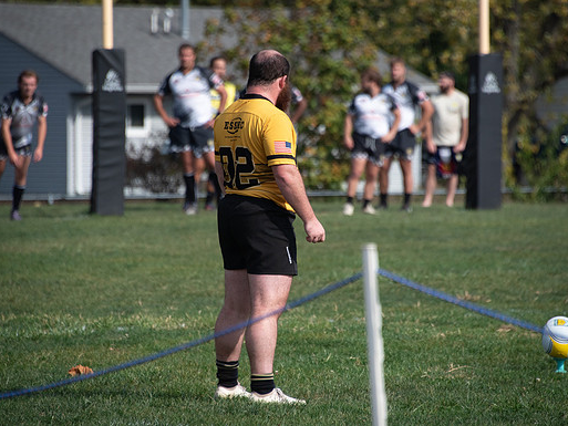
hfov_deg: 5.2
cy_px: 200
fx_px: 6270
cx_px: 288
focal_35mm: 382
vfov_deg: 3.9
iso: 400
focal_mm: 300
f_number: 6.3
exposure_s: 1/2500
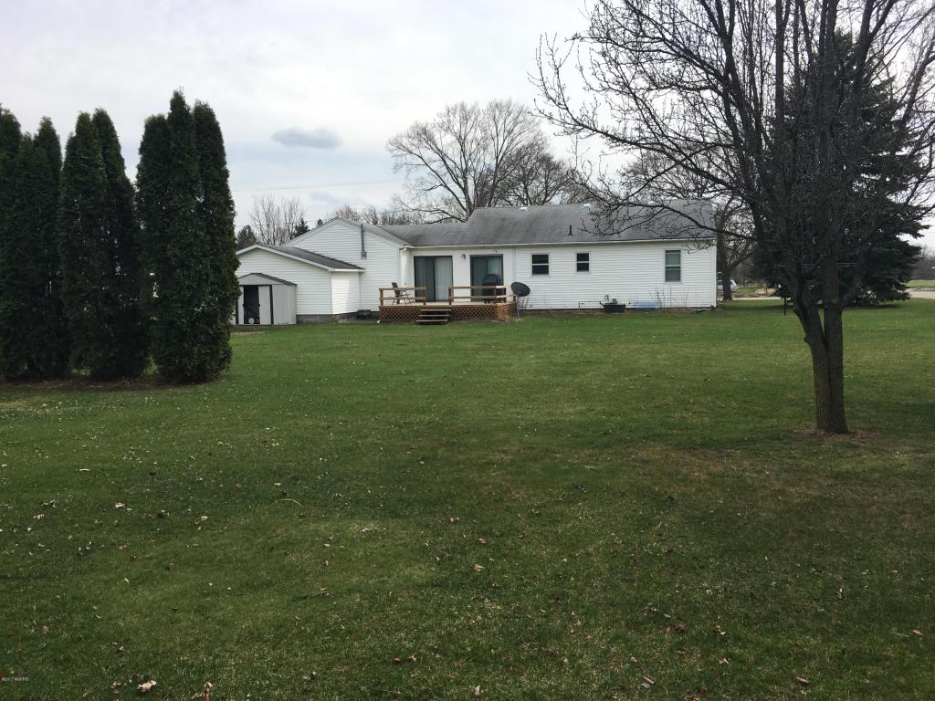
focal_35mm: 29
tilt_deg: -5.9
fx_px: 783
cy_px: 350
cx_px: 468
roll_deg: -0.8
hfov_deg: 61.7
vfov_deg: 48.2
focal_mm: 4.15
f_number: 2.2
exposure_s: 1/1508
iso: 25
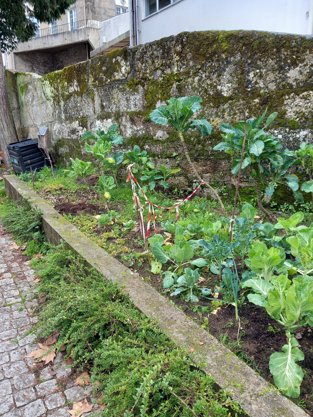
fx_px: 326
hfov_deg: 51.4
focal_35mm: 27
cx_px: 156
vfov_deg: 65.3
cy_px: 208
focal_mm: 4
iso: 40
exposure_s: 1/100
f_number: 1.8
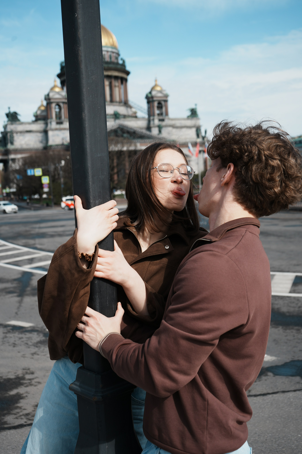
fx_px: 528
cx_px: 151
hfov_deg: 31.9
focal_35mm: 42
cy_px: 227
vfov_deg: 46.4
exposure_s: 1/800
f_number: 5.6
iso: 125
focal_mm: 42
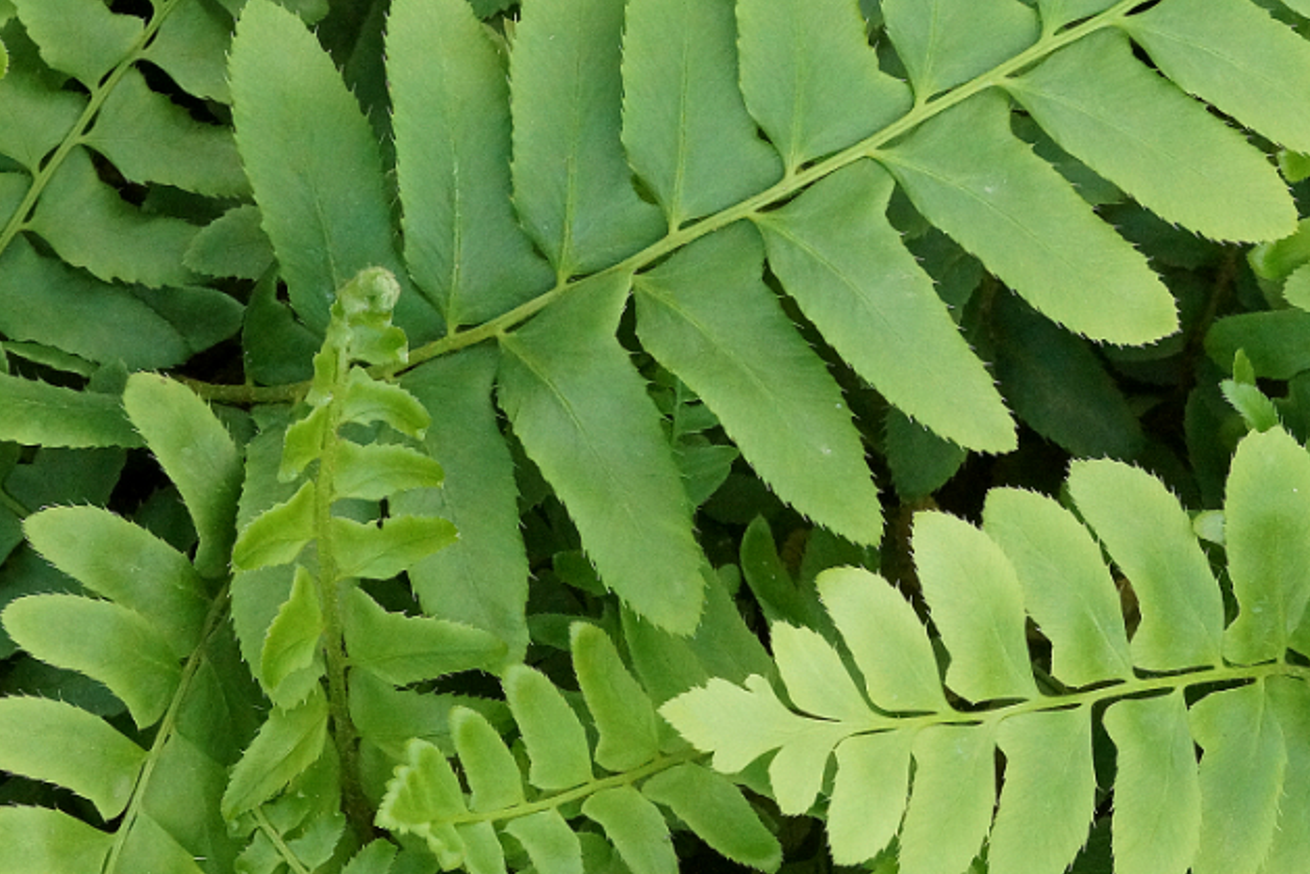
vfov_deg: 4.8
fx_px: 10412
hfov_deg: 7.2
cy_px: 279
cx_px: 943
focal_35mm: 286
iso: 2500
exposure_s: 1/160
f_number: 13
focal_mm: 100
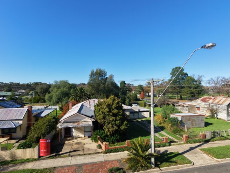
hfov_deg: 91.0
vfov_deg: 74.7
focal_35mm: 17
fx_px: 113
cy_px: 90
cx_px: 112
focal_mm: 3.05
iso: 200
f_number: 2.2
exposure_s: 1/1500
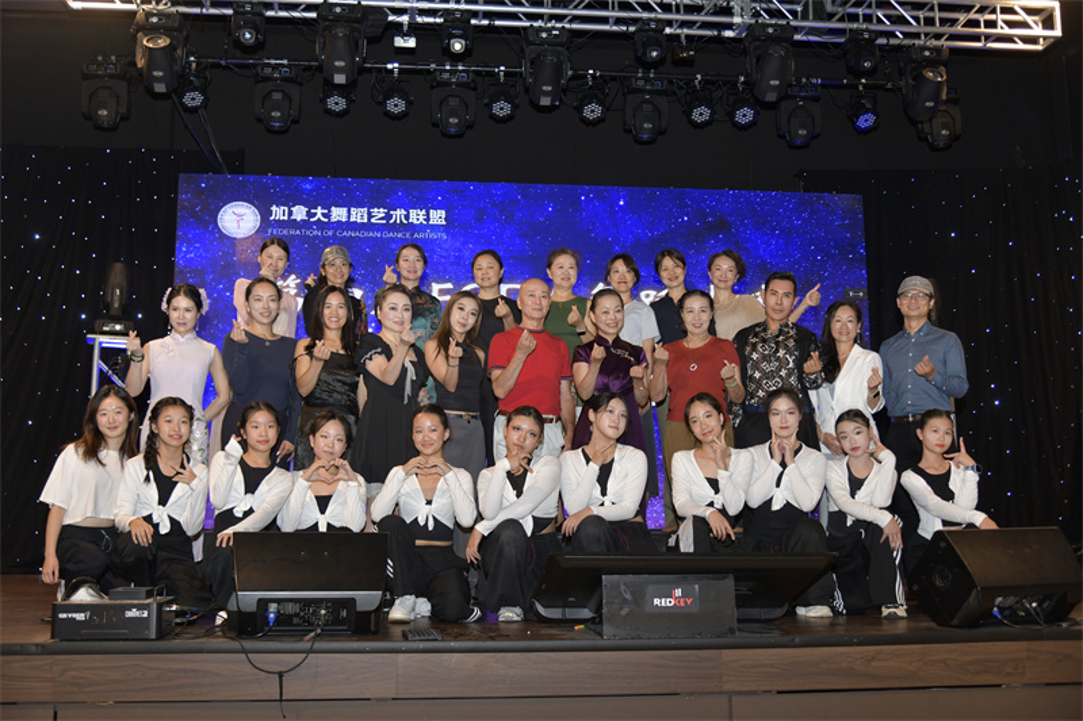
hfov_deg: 50.7
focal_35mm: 38
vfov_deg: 35.0
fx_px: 1143
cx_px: 542
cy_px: 360
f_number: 4
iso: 800
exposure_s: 1/160
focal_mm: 38
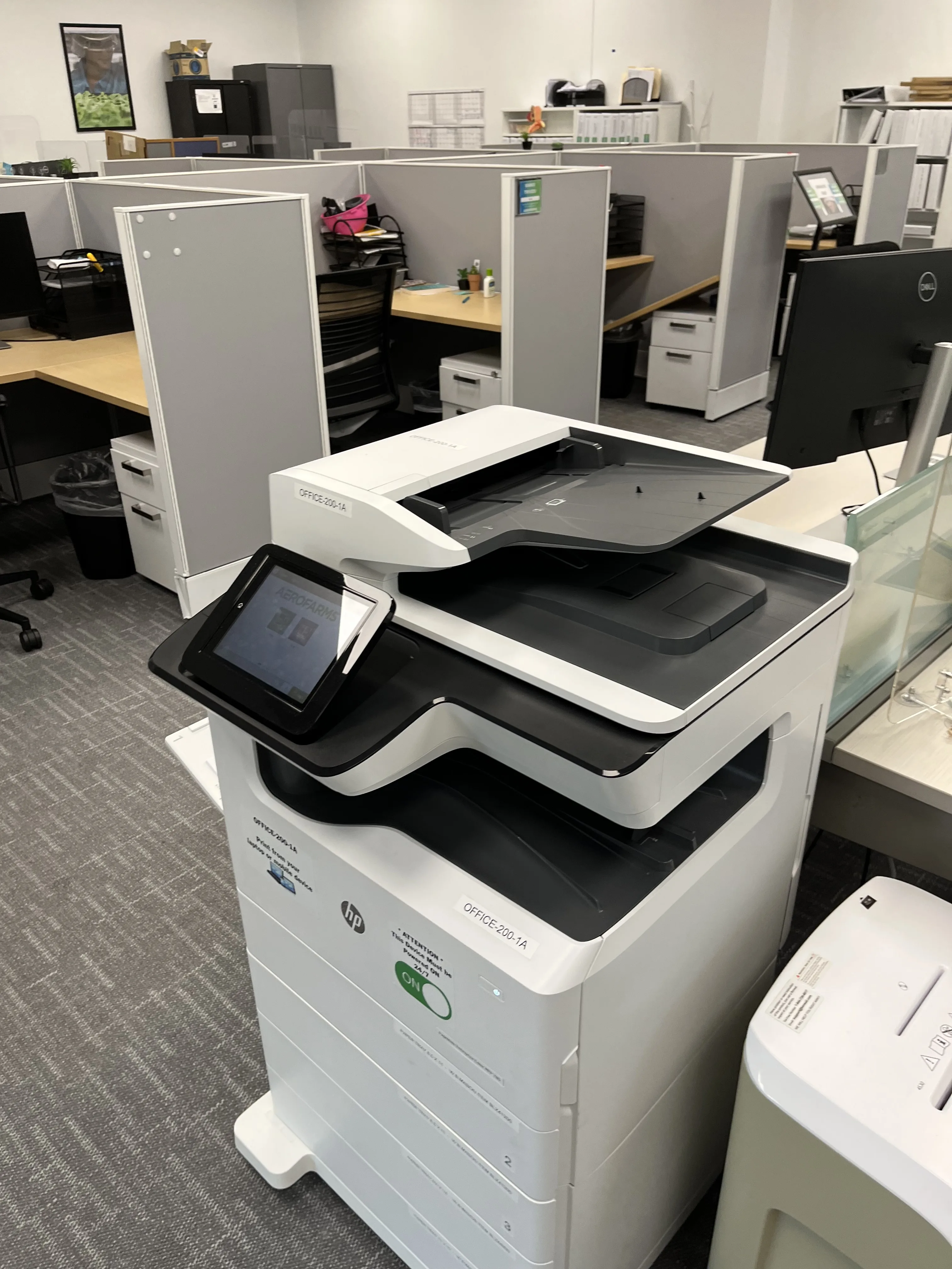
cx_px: 476
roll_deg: -0.8
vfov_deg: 67.3
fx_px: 953
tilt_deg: -24.0
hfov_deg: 53.1
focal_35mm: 26
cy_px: 634
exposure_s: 1/120
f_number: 1.6
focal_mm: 5.1
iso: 80
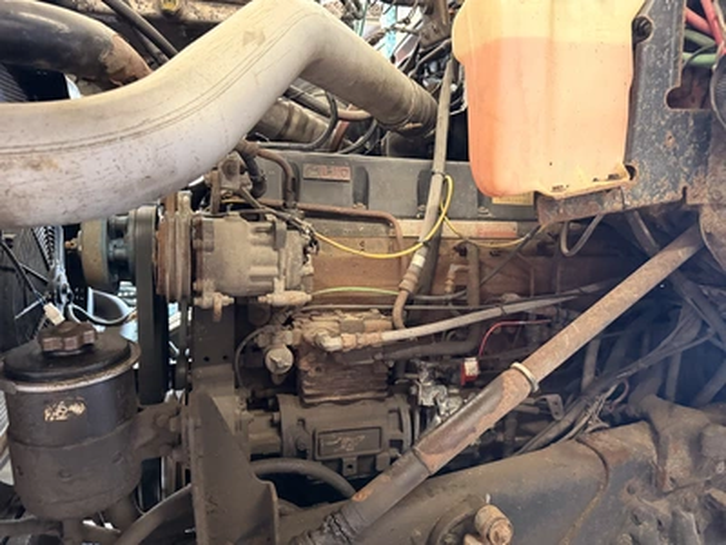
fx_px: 503
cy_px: 272
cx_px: 363
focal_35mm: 24
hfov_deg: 71.6
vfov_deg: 56.8
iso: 800
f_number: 1.78
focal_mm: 6.76
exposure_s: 1/40
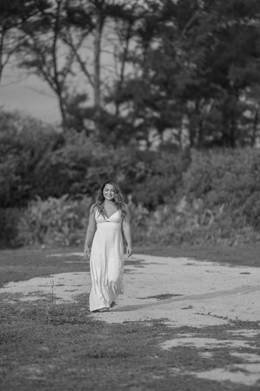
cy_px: 196
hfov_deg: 10.8
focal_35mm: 127
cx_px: 130
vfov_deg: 16.1
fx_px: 1376
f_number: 1.4
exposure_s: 1/2000
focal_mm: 85
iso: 100
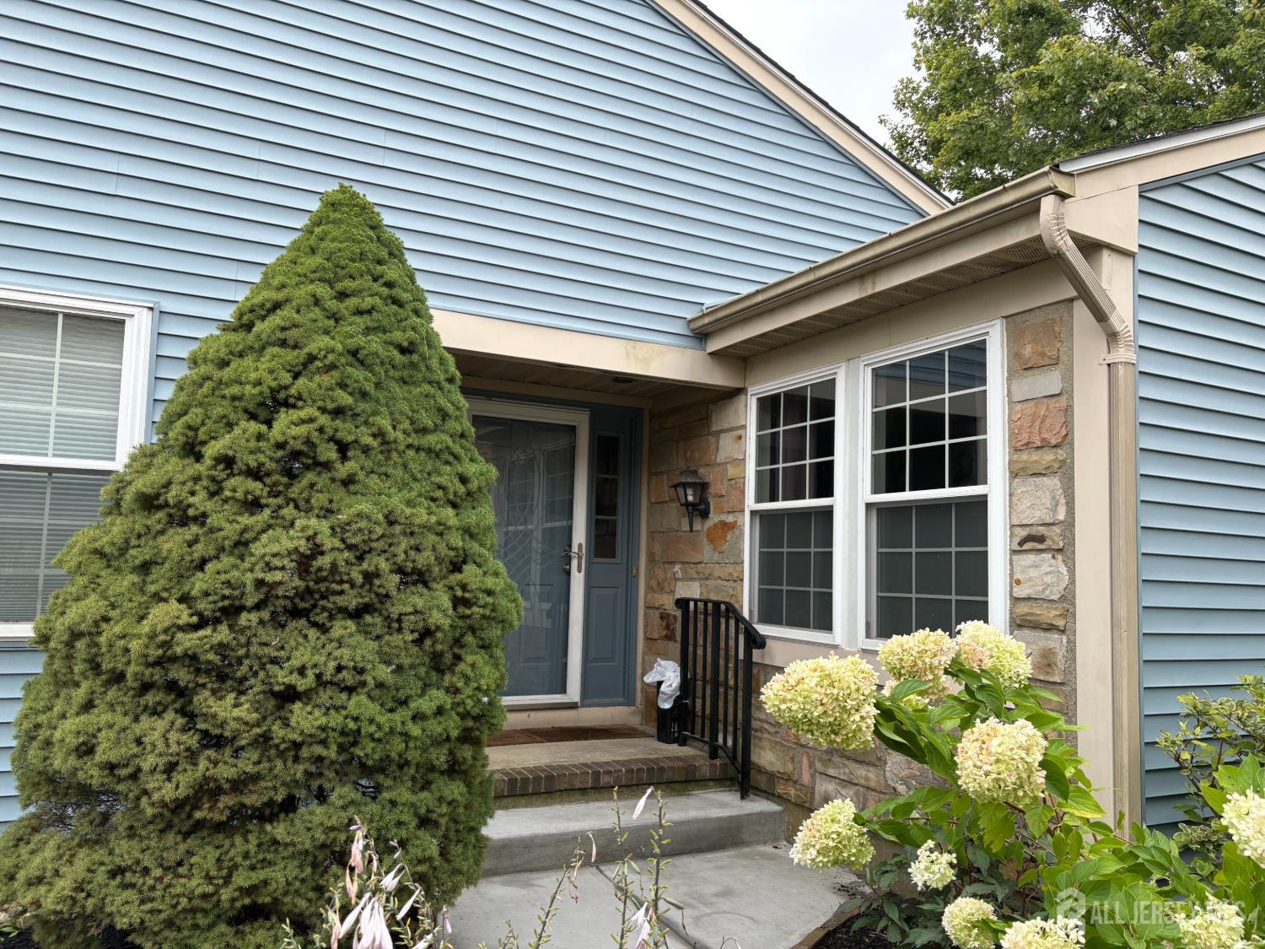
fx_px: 950
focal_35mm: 26
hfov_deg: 67.3
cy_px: 474
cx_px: 632
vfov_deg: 53.1
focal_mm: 5.96
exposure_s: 1/747
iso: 50
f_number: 1.6
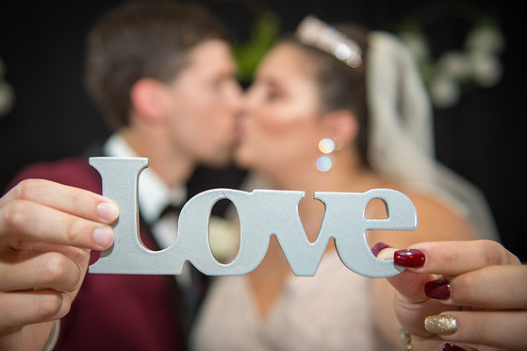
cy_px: 192
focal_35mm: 52
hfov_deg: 38.1
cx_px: 225
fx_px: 761
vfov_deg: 25.9
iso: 400
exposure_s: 1/125
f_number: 2.8
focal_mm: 45
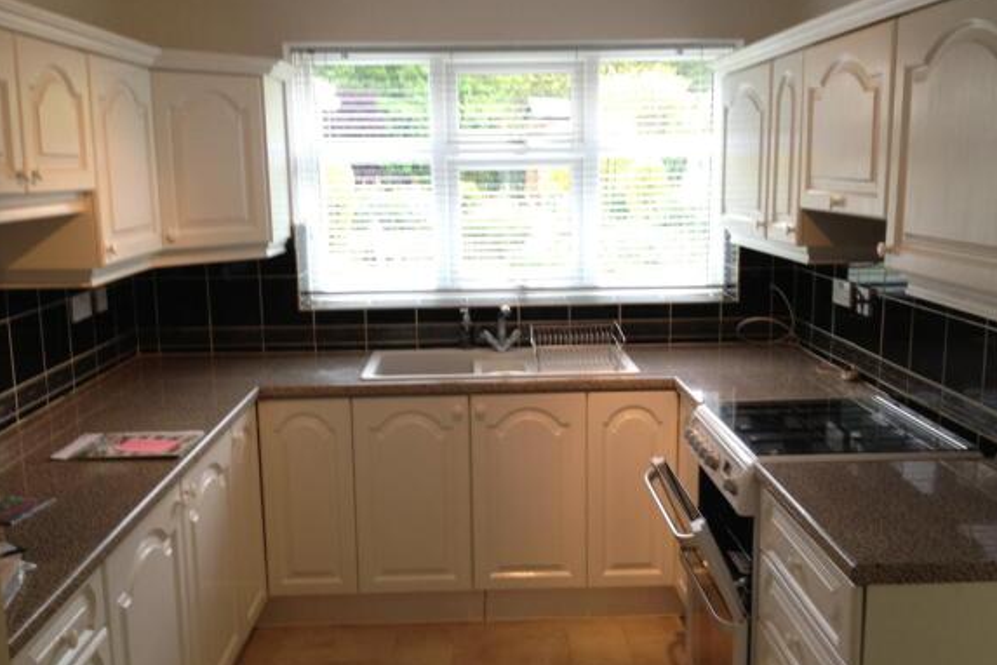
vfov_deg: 35.9
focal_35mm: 37
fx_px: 1025
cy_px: 342
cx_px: 502
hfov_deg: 51.9
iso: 64
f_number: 2.4
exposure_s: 1/20
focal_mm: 4.28
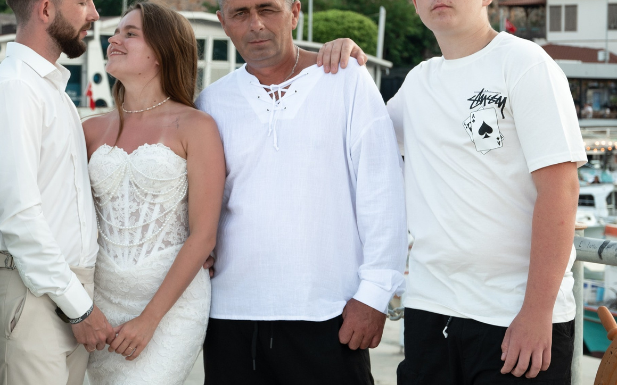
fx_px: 1664
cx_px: 217
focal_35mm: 99
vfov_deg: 13.2
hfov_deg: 20.9
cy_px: 119
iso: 320
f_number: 5.6
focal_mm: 44
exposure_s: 1/250
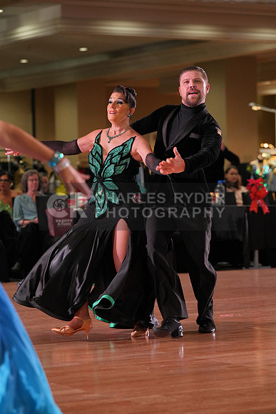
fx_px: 1402
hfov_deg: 11.2
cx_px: 138
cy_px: 207
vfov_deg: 16.8
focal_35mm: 122
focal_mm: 122
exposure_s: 1/500
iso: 2000
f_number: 4
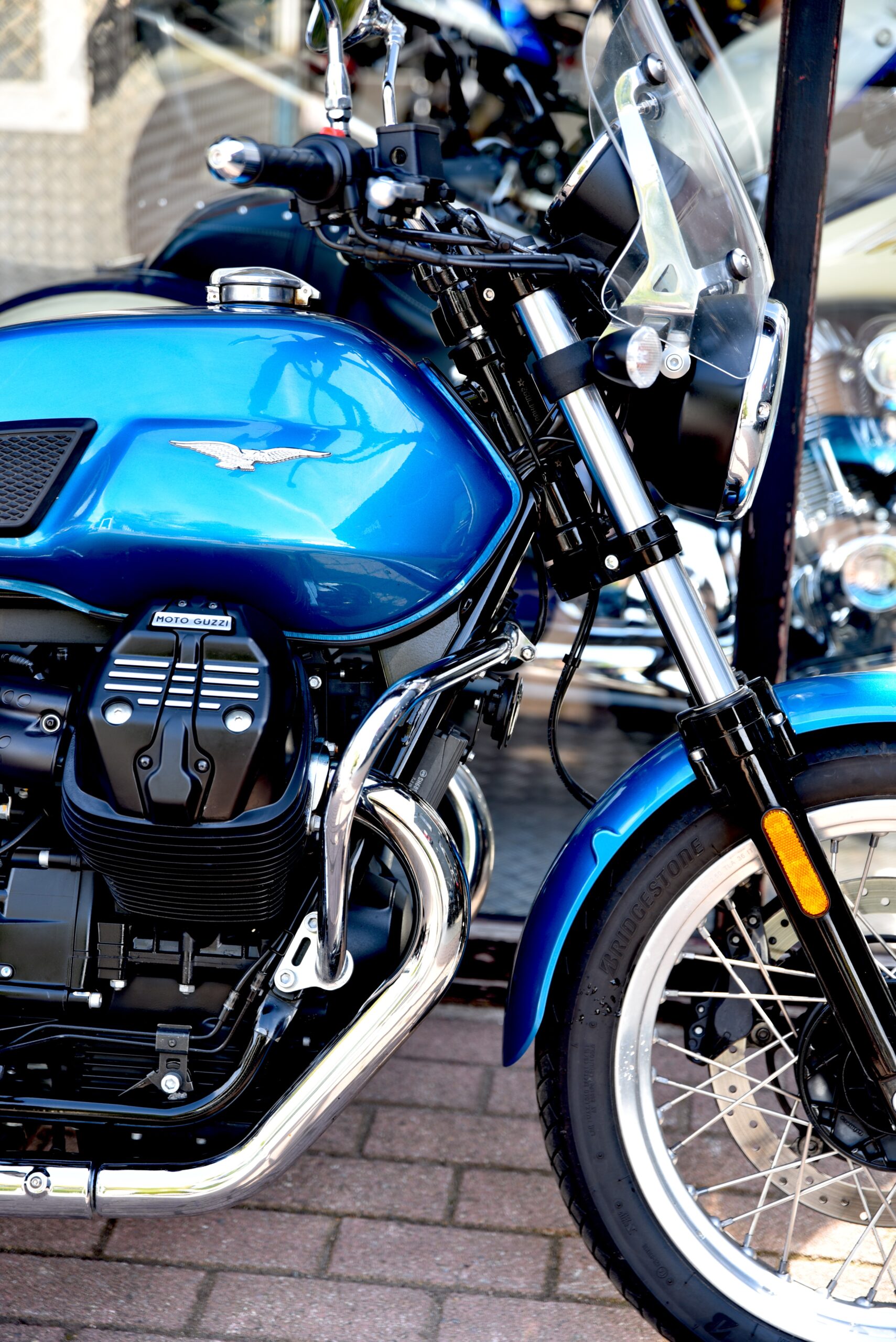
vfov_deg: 28.8
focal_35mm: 70
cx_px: 448
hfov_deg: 19.5
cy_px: 671
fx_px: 2611
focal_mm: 70
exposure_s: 1/60
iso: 100
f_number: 3.5
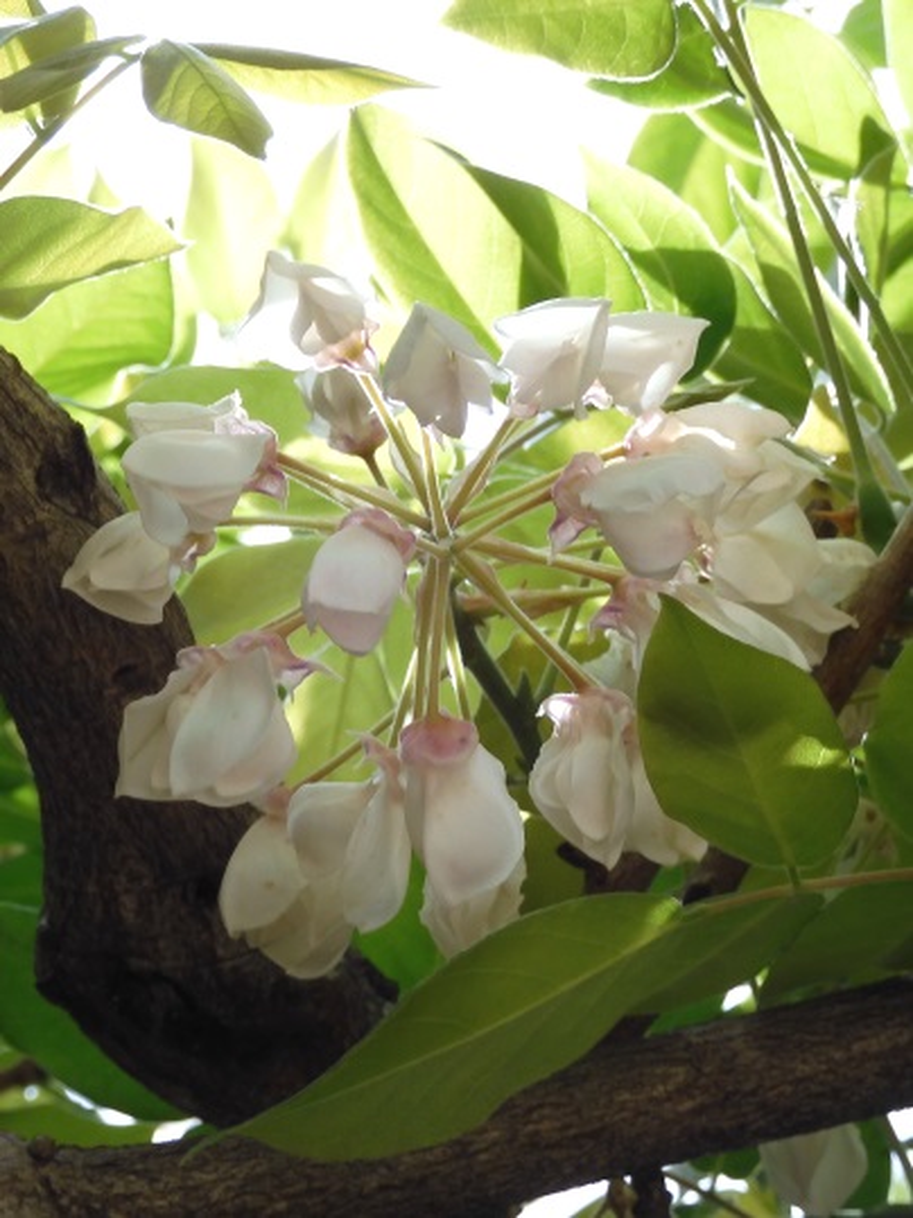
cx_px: 456
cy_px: 609
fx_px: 4222
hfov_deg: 12.3
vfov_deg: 16.4
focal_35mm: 120
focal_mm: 21.4
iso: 100
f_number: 5
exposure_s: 1/250
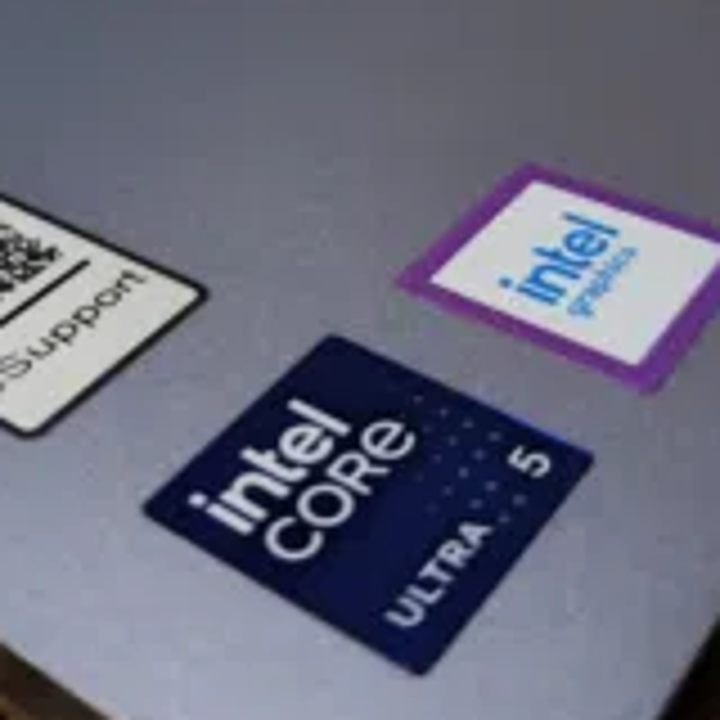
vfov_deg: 31.5
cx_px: 234
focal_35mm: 53
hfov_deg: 31.9
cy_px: 158
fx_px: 1247
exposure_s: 1/33.3
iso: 2707
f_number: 1.75
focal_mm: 5.25
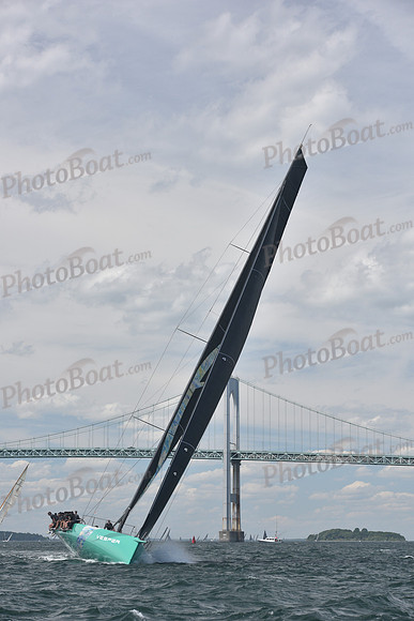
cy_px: 310
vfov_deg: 22.1
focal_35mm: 92
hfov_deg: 14.9
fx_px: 1586
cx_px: 207
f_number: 7.1
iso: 320
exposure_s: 1/800
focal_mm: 92
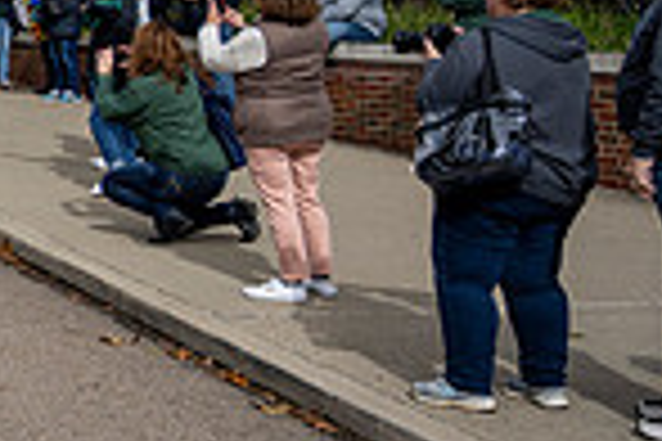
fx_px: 1747
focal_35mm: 95
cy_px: 65
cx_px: -626
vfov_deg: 14.3
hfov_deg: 16.7
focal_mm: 24
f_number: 4
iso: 100
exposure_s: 1/1000
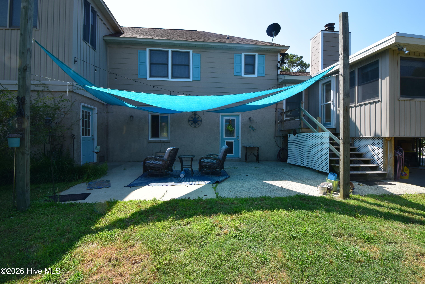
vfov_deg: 77.3
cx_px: 212
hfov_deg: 100.4
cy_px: 142
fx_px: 177
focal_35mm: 15
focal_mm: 10
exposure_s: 1/250
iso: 400
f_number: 10
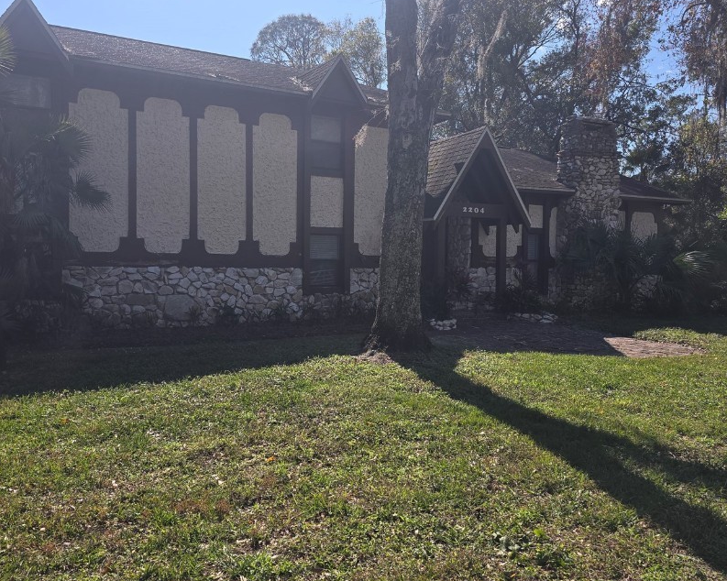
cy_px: 272
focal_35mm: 29
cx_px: 351
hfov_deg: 60.4
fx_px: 624
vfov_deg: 49.9
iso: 12
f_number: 1.7
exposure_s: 1/763
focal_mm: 6.3
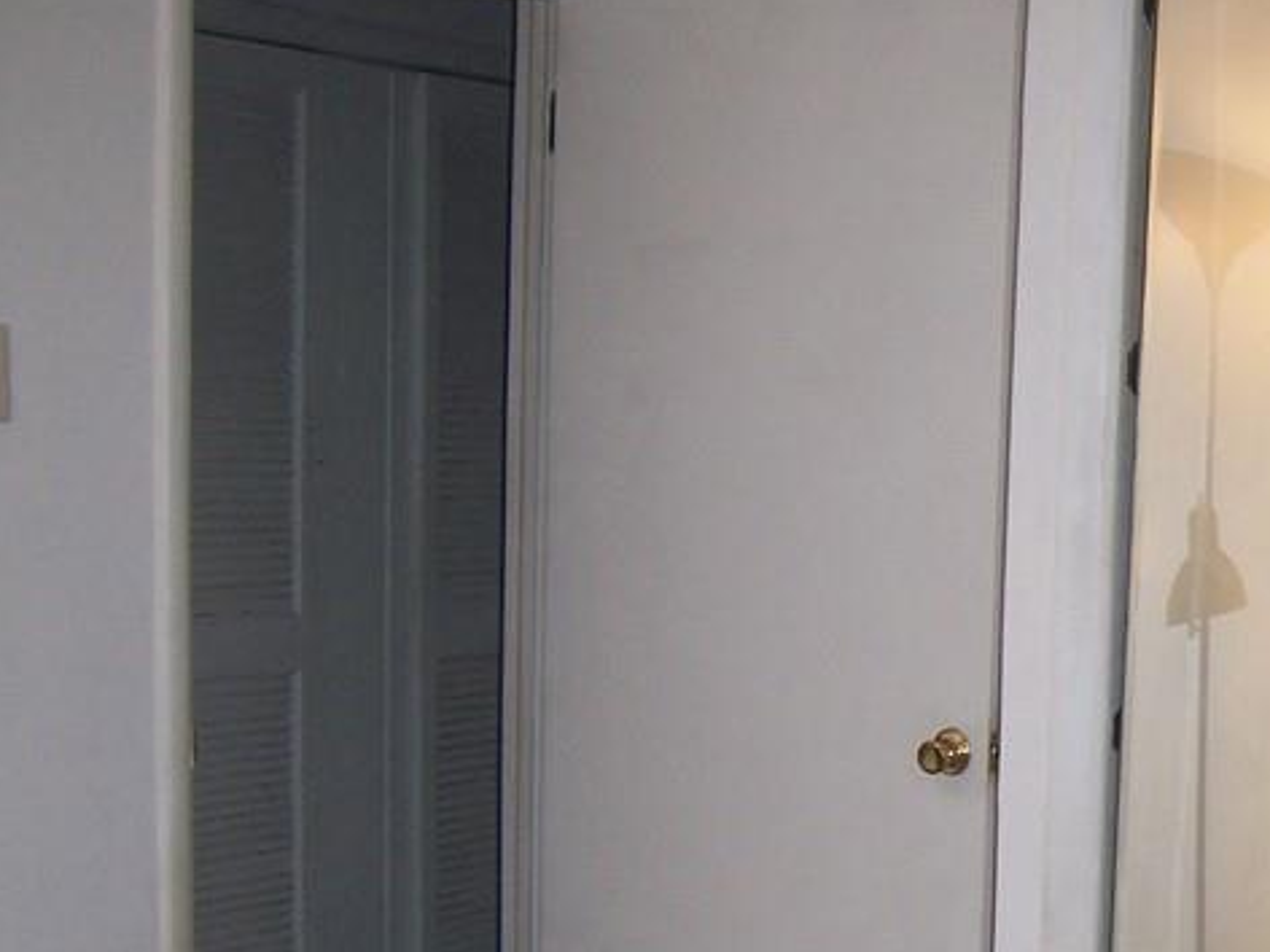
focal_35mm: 78
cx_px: 1269
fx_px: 2862
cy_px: 890
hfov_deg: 23.9
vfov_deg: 18.5
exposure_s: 1/60
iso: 125
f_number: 2.8
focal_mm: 6
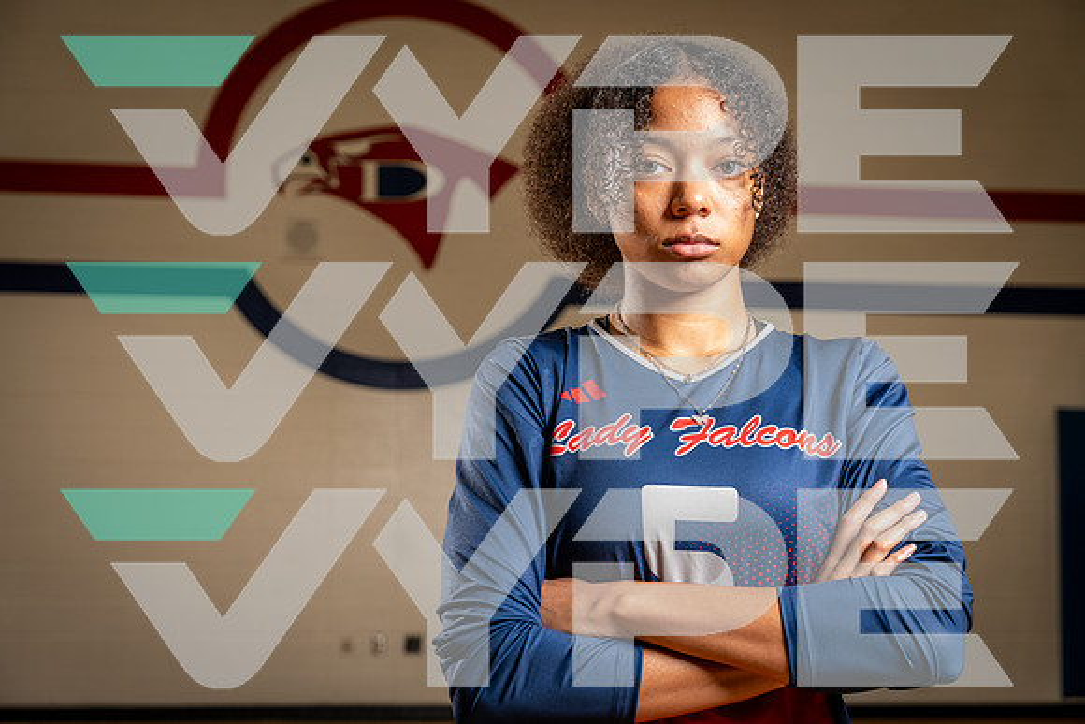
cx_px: 542
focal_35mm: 58
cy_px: 362
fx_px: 1748
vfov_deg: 23.4
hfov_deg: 34.5
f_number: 5.6
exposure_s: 1/250
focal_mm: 58
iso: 320
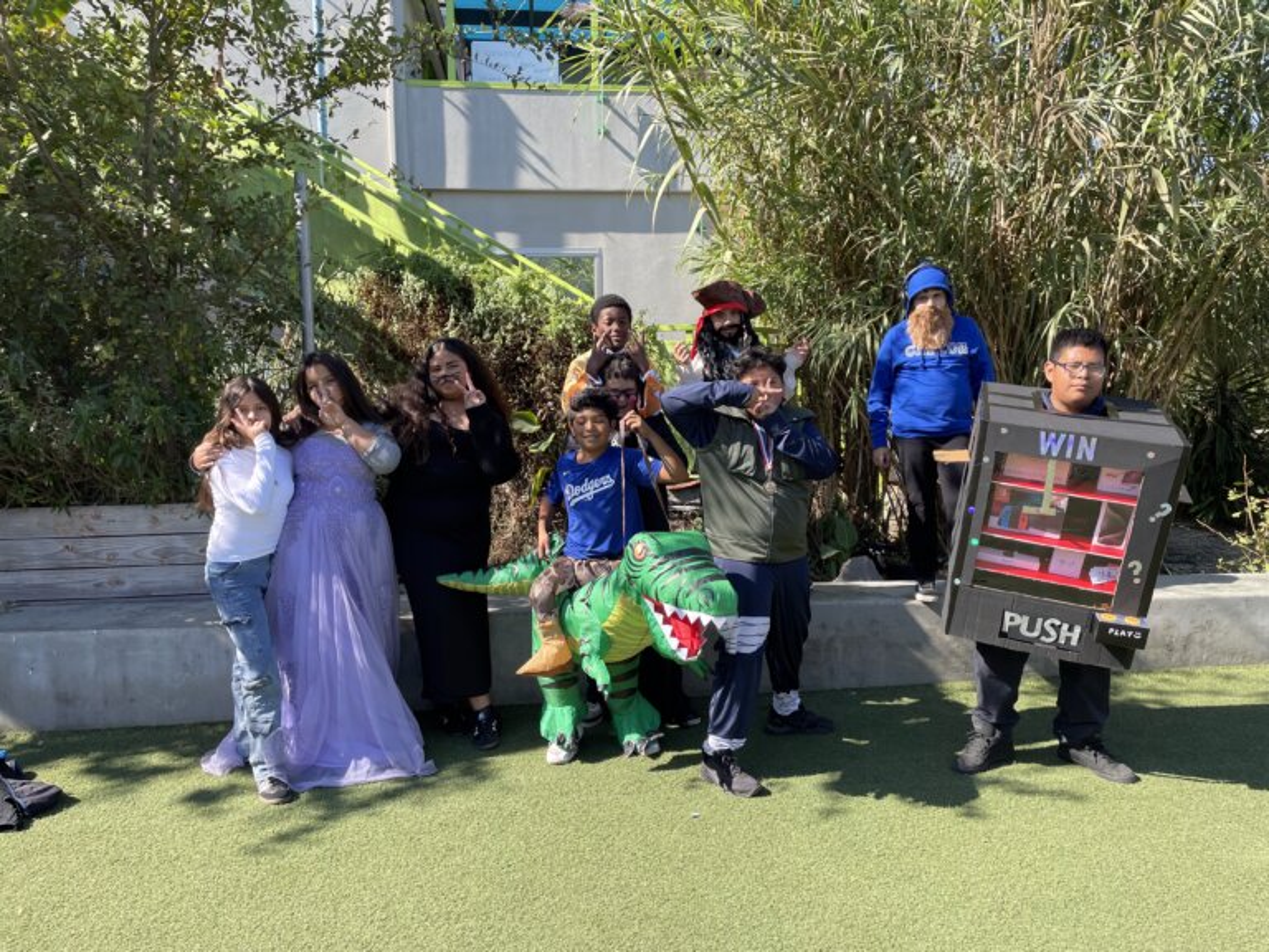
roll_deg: +0.9
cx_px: 634
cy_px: 476
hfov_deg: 67.3
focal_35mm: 26
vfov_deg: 53.1
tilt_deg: -5.6
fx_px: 953
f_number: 1.6
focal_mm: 4.2
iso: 32
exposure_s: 1/824
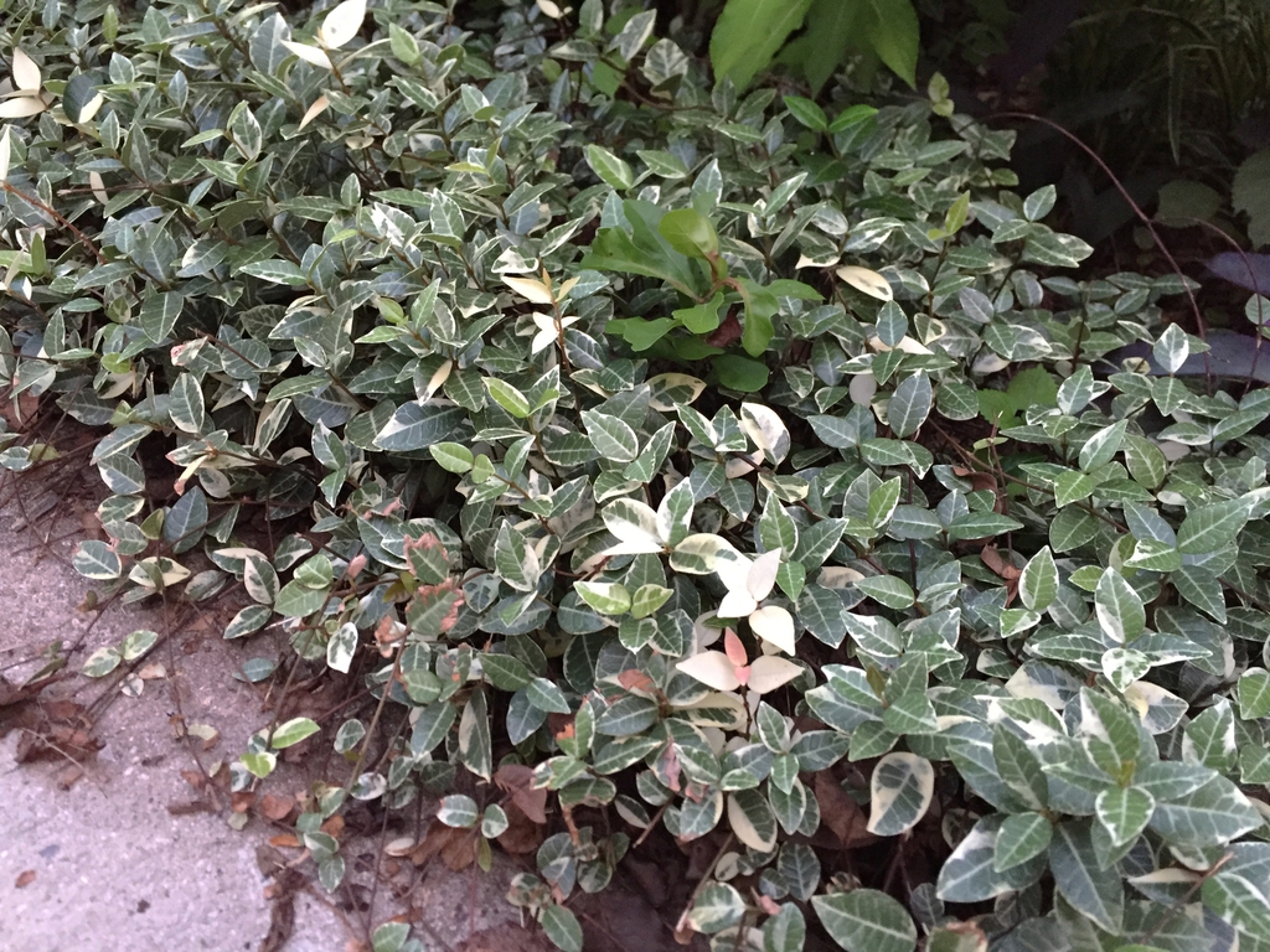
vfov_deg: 48.2
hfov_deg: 61.7
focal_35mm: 29
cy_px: 476
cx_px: 635
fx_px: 1064
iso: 250
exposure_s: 1/24
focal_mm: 4.15
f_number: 2.2
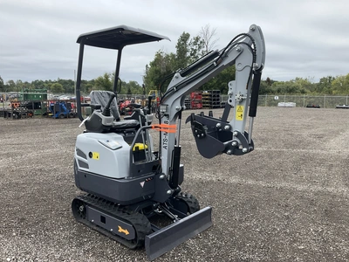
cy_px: 131
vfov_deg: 48.2
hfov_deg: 61.7
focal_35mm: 29
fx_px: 292
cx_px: 174
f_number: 1.8
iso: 25
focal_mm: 3
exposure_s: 1/599
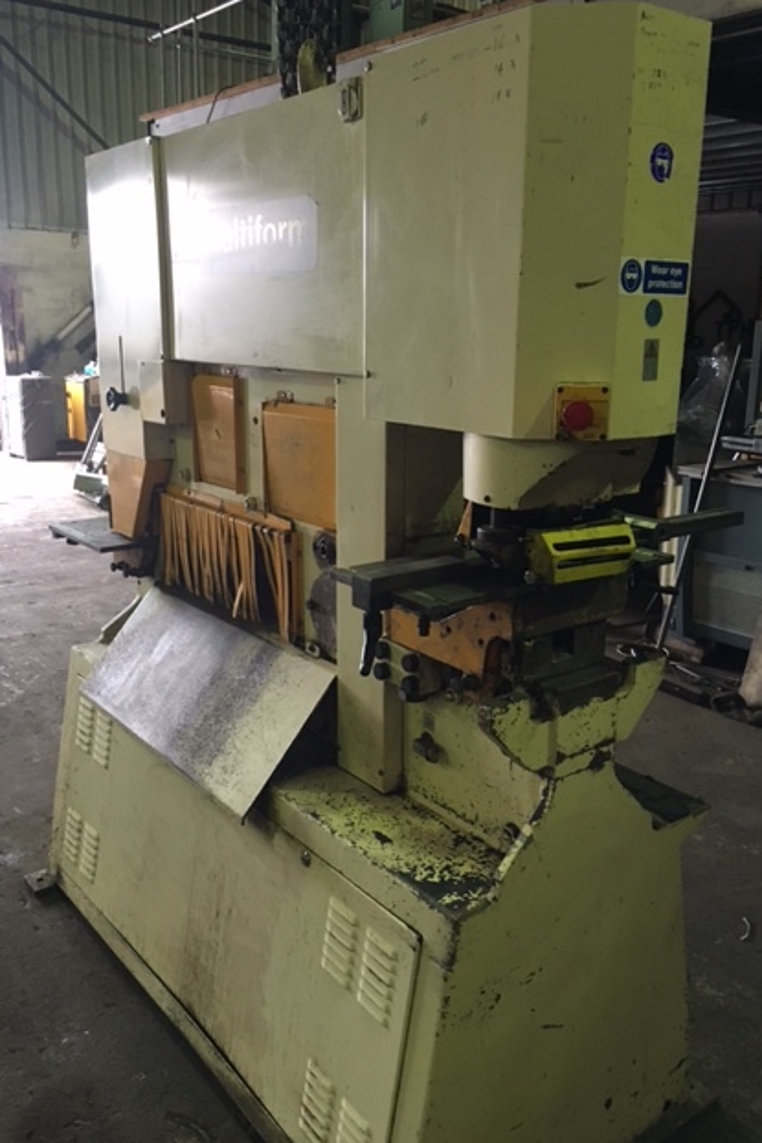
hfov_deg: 42.3
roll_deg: -1.3
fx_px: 985
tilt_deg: -13.6
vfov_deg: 60.3
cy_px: 561
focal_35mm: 31
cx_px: 362
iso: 200
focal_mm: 4.15
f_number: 2.2
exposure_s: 1/33
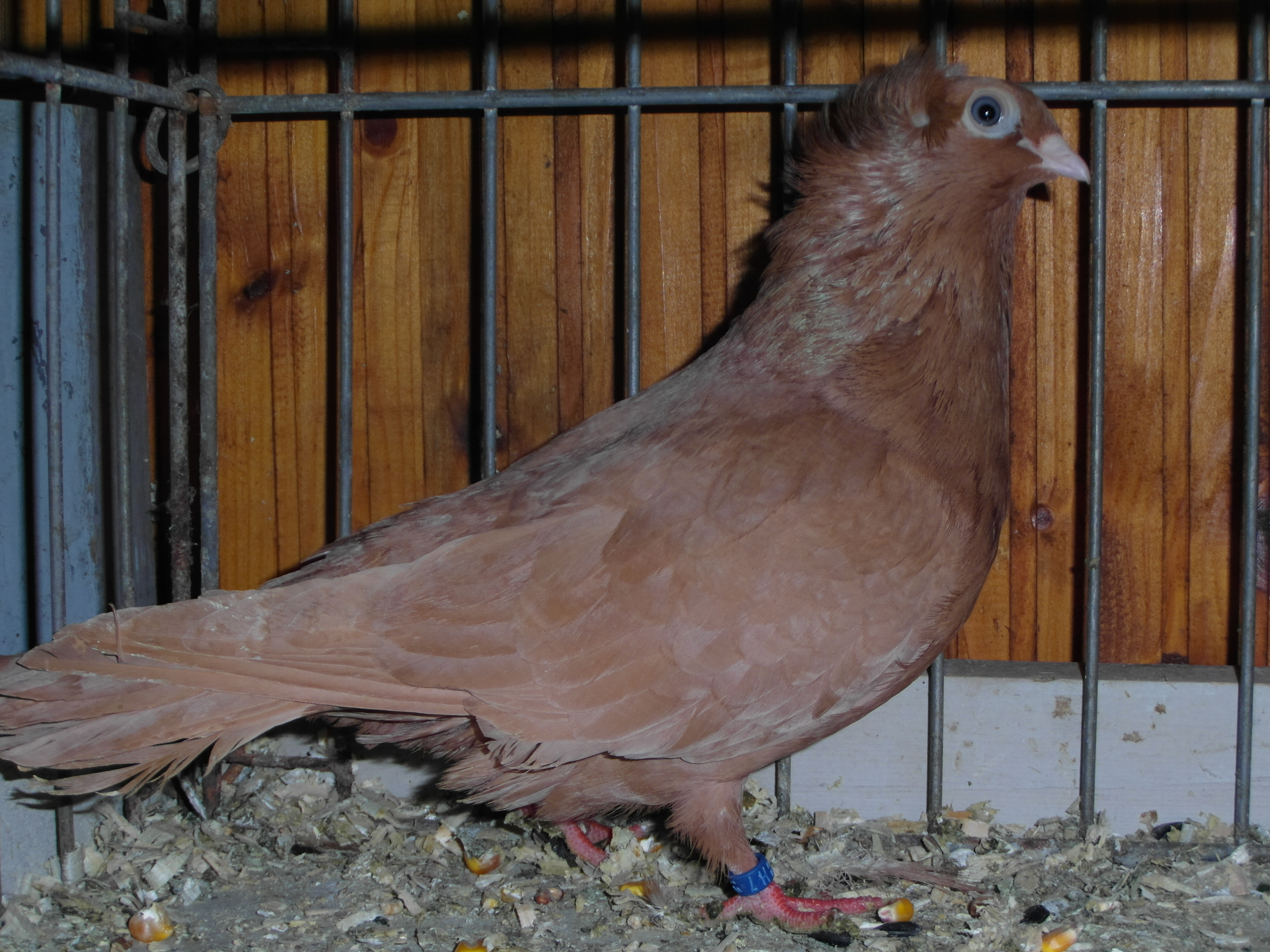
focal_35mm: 62
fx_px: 2275
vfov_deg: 23.7
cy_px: 476
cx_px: 635
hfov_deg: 31.2
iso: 100
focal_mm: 10.2
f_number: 4
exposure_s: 1/90
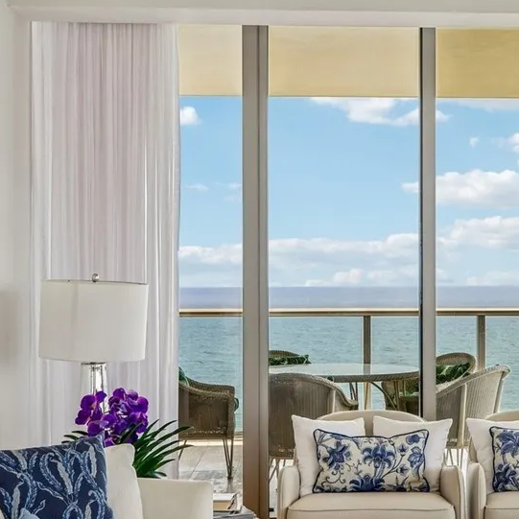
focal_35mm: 64
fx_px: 1086
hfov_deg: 26.7
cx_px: 365
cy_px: 294
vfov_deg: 26.9
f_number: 9
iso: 200
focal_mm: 24
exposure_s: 1/160
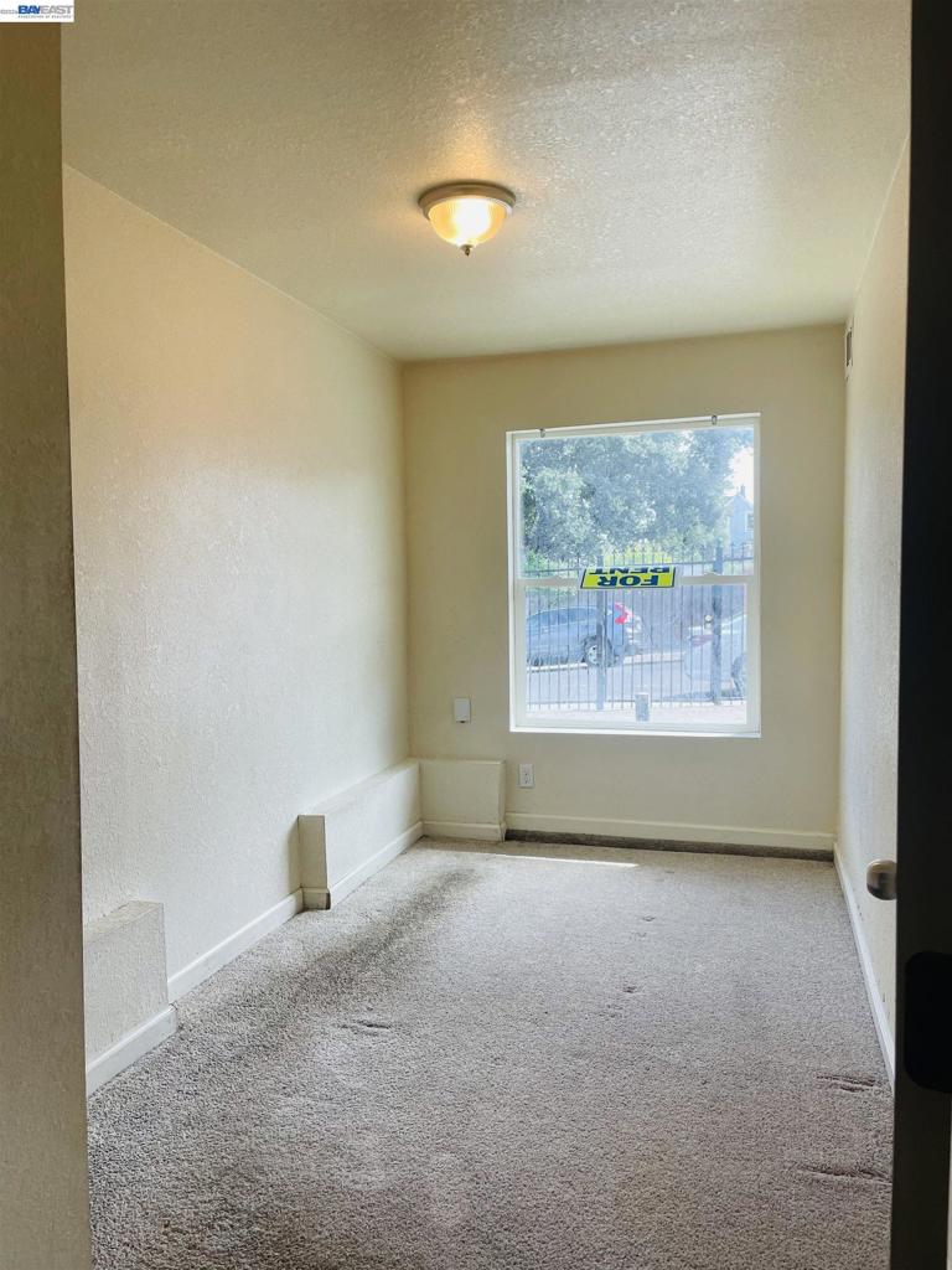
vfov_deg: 67.3
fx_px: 953
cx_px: 476
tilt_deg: -2.8
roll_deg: +0.6
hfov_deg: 53.1
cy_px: 635
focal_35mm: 26
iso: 32
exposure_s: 1/141
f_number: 1.6
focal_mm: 4.2
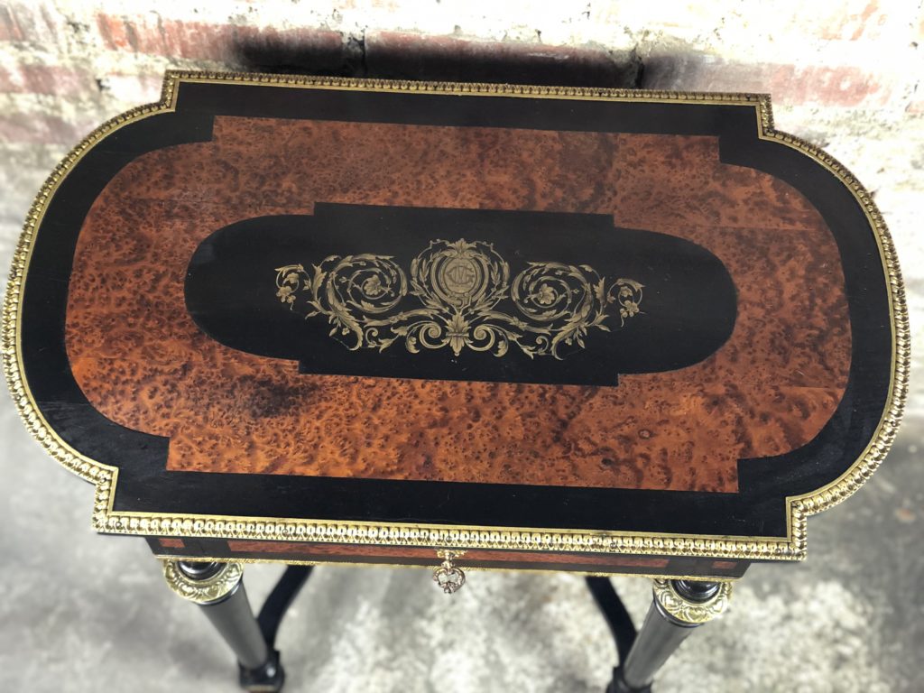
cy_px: 346
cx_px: 462
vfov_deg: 28.0
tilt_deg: -63.8
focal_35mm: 52
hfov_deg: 36.8
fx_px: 1388
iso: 160
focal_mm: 6
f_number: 2.4
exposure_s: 1/17
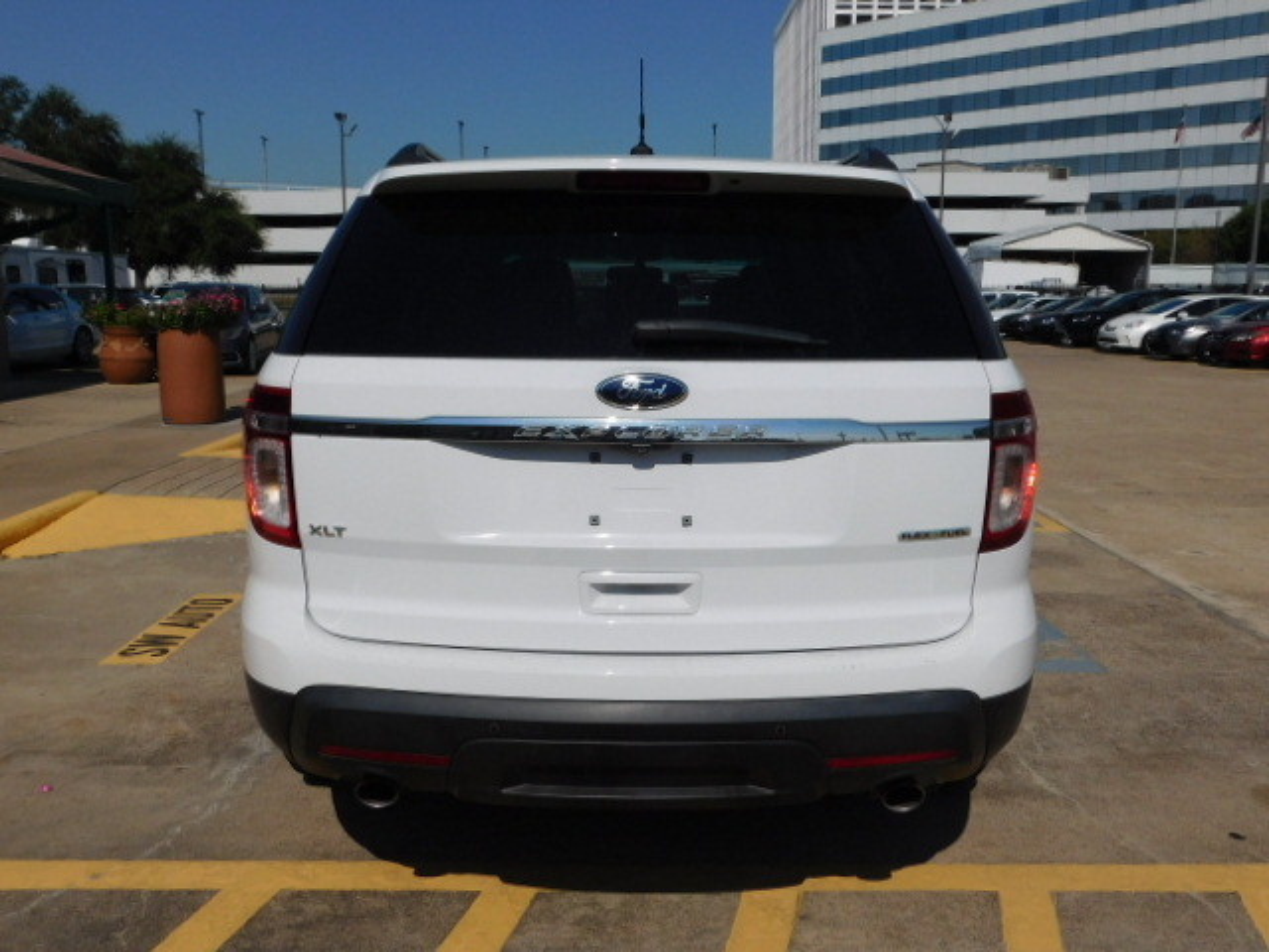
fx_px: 1100
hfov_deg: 60.0
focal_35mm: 30
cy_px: 476
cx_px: 634
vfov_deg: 46.8
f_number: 6.4
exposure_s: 1/1500
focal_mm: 5.3
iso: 125
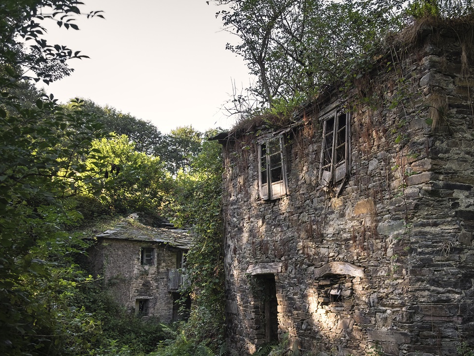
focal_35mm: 46
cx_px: 321
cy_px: 243
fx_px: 630
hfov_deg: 40.7
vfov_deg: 31.2
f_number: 4
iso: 200
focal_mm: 20.8
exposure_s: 1/125
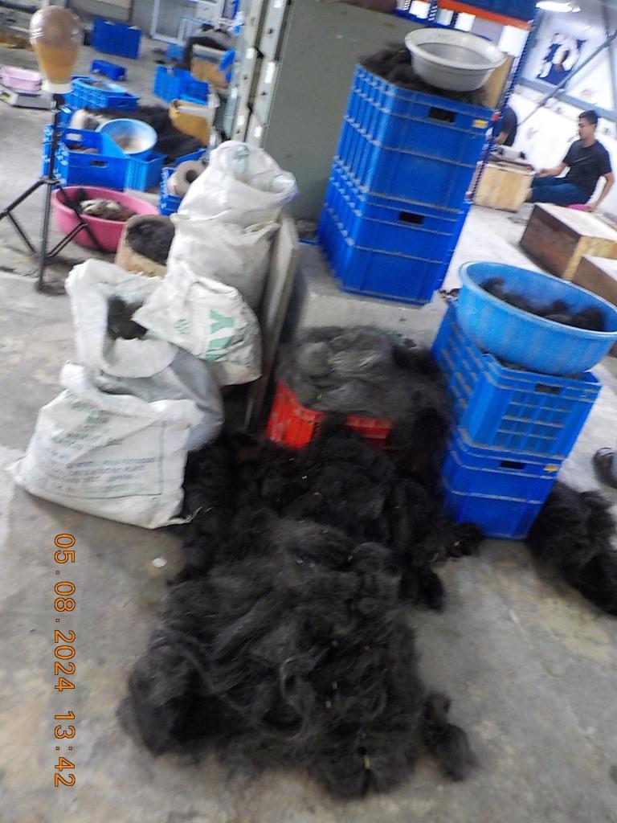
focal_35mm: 30
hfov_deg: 46.8
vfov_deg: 60.0
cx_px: 308
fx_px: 713
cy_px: 412
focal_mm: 4.1
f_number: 3.3
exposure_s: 1/15
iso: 400
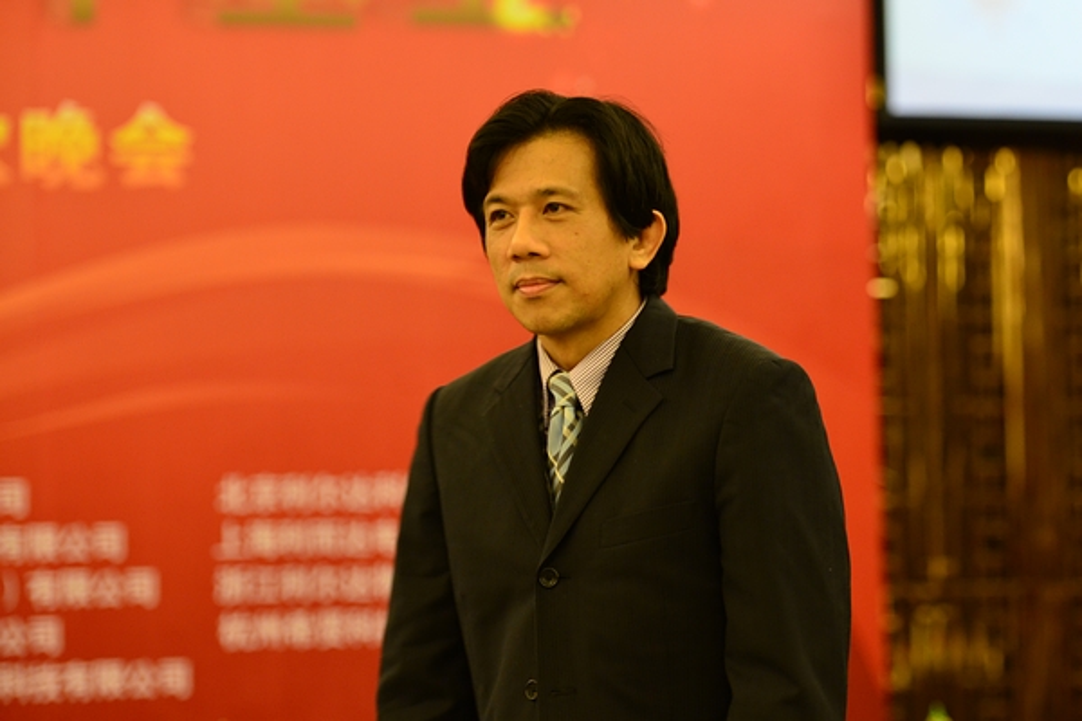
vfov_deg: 13.4
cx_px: 541
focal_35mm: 102
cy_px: 360
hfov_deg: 20.0
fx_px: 3065
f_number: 3.2
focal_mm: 102
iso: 1600
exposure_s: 1/80
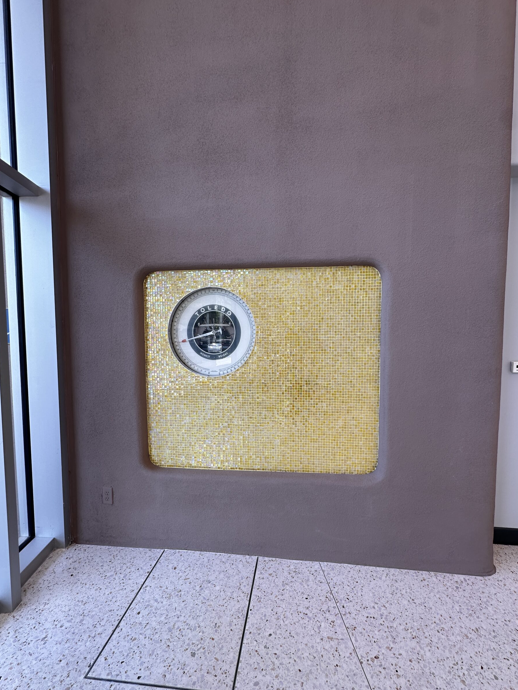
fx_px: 299
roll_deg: +0.1
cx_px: 270
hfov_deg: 81.7
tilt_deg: -2.3
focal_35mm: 15
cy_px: 351
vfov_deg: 98.2
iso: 40
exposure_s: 1/130
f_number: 2.2
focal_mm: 2.22
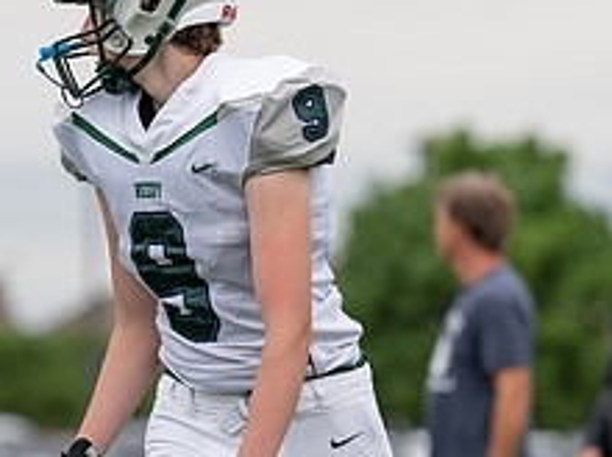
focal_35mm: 519
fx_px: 9156
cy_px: 411
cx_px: 319
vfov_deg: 2.9
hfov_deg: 3.8
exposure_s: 1/1250
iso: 250
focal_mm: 149
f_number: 2.8
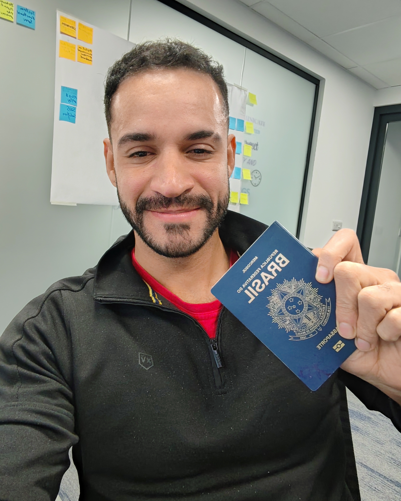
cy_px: 245
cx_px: 201
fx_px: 356
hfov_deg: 58.8
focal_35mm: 24
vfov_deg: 70.3
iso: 1600
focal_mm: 2.66
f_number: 2.4
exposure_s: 1/33
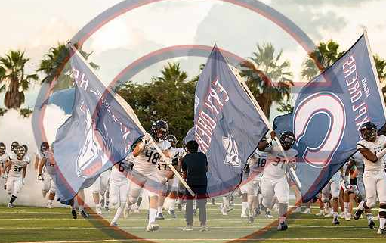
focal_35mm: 164
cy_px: 153
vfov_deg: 8.0
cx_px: 154
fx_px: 1728
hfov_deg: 12.7
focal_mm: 82
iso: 1600
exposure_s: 1/1600
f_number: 2.8
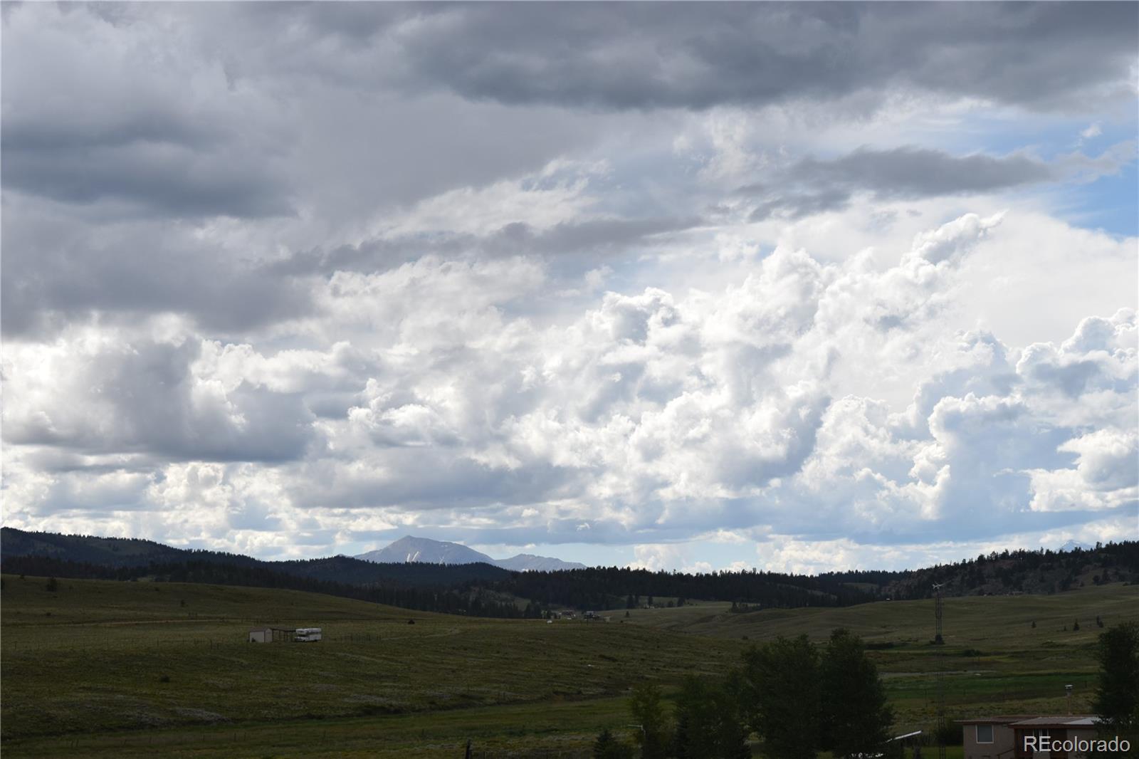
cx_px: 570
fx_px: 2610
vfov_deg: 16.5
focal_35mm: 82
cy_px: 380
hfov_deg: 24.6
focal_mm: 55
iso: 200
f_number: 11
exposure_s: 1/500
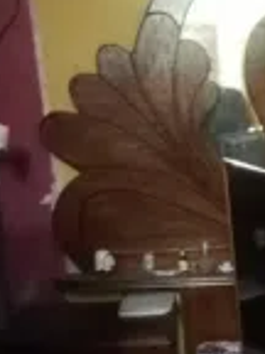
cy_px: 398
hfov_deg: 18.9
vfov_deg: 24.1
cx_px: 290
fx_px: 766
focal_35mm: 75
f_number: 1.8
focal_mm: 5.3
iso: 2500
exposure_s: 1/14.3
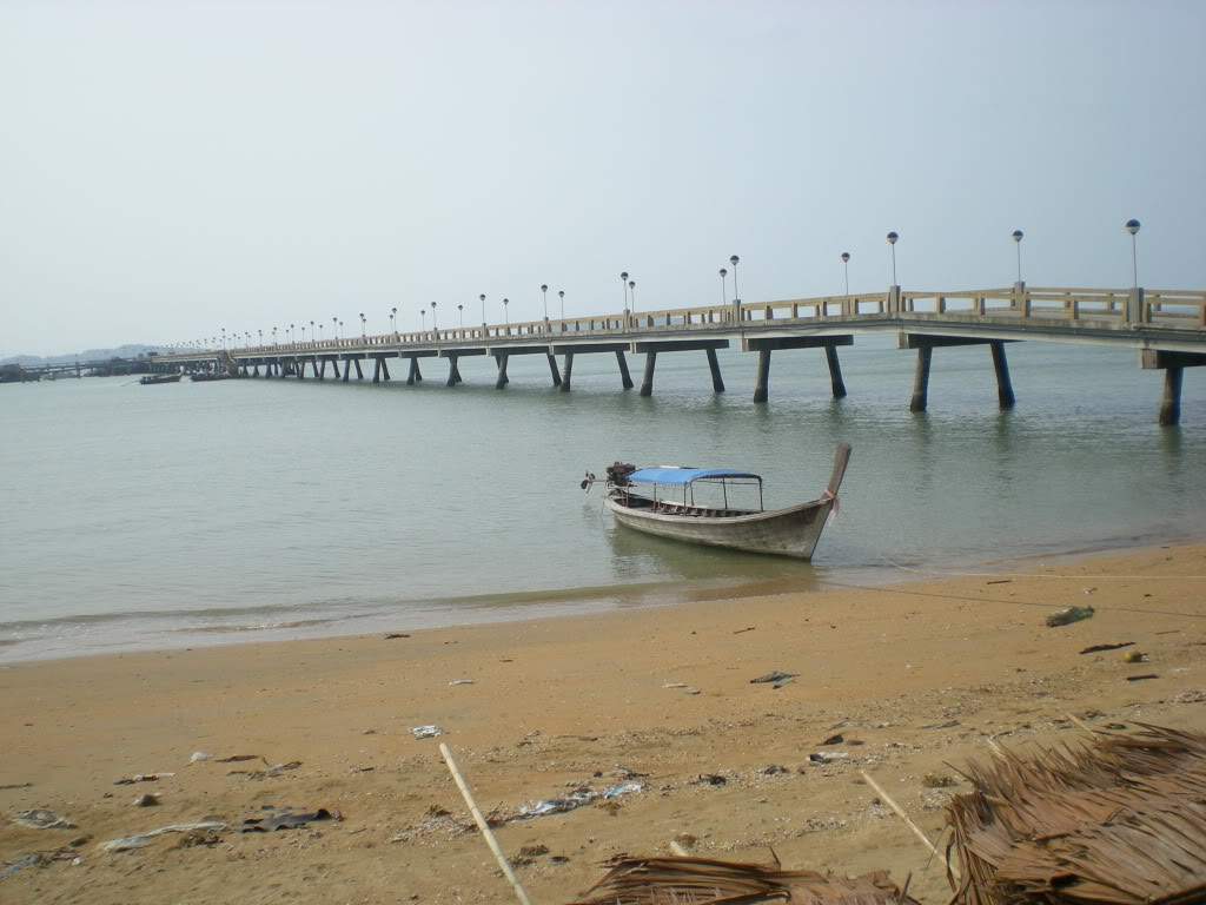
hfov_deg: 49.0
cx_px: 603
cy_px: 452
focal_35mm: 38
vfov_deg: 37.7
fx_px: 1324
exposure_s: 1/440
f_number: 4.6
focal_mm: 6.3
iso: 50
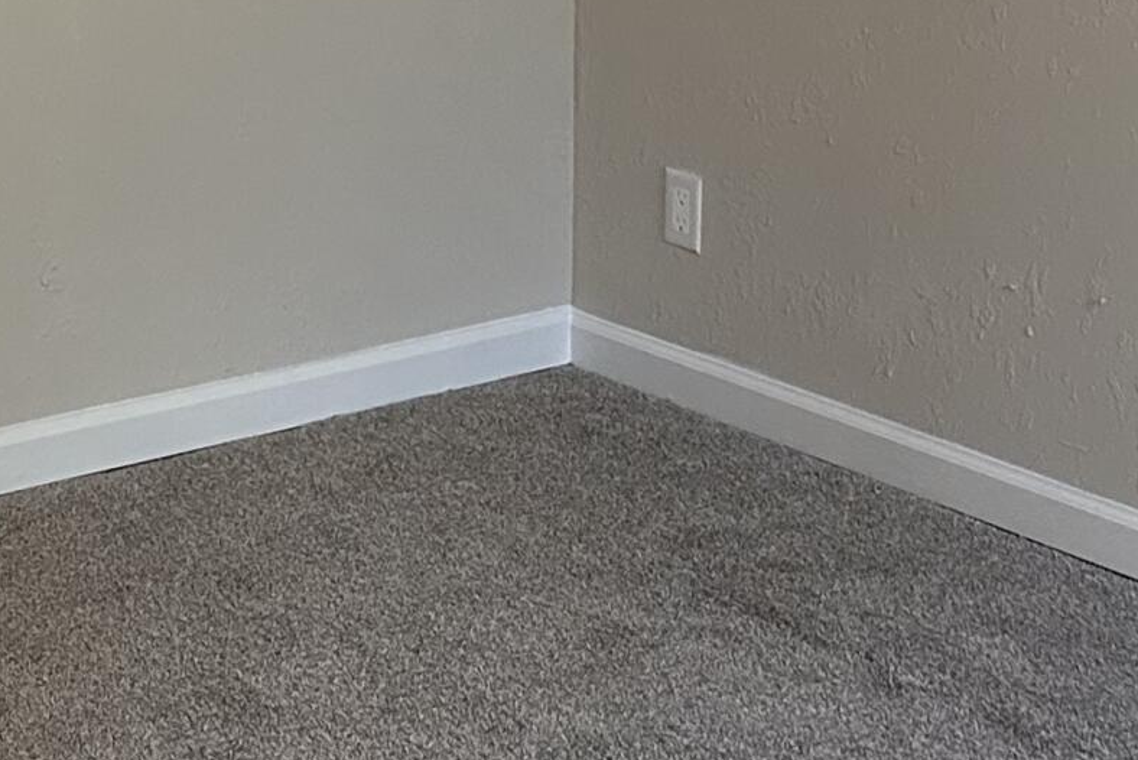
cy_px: -774
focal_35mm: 95
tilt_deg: +3.1
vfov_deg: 12.6
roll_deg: -1.5
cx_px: -207
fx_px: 3004
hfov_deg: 20.2
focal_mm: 6.86
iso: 250
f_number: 1.78
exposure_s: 1/60
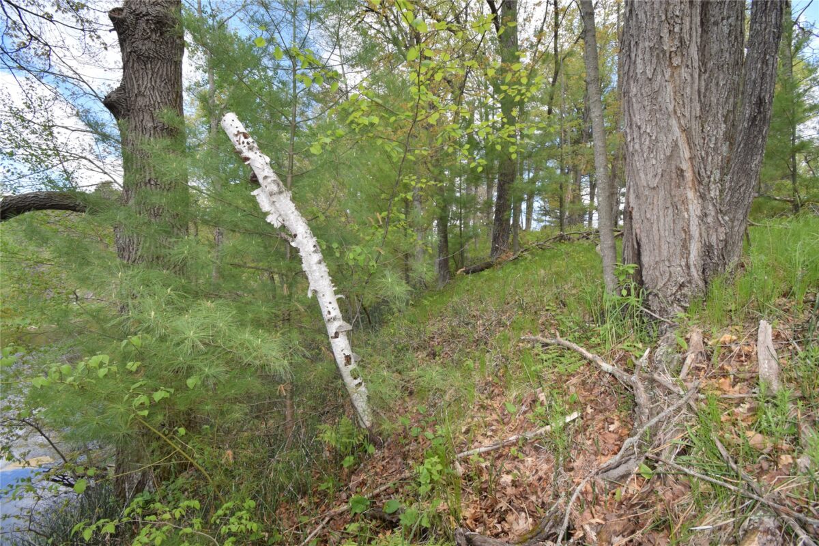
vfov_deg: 77.3
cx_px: 410
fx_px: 341
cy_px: 273
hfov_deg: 100.4
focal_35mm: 15
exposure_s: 1/200
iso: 320
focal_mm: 10
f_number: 9
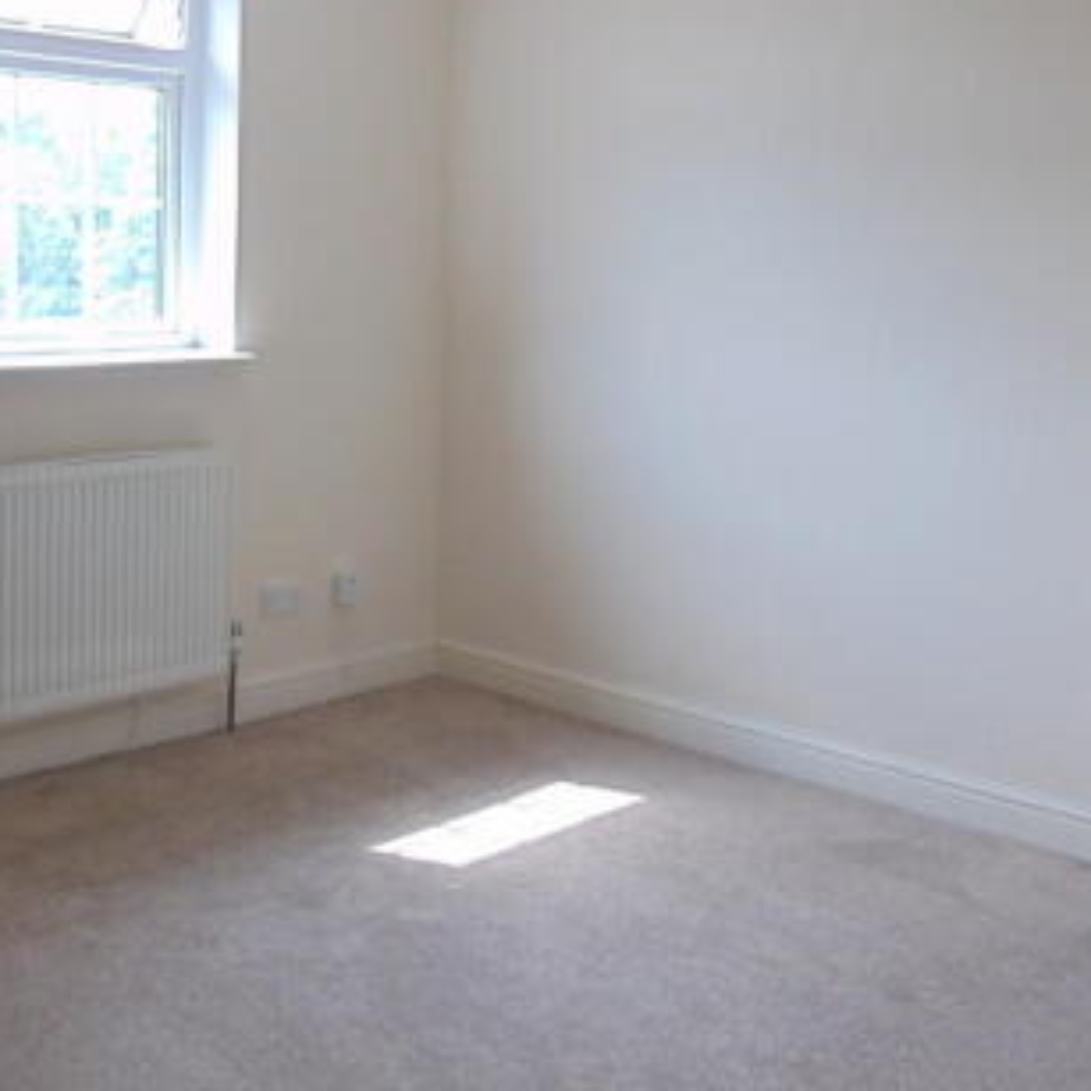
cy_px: 389
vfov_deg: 39.7
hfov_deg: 38.1
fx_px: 1498
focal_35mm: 42
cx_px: 169
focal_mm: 4.5
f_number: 3
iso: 80
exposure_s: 1/50
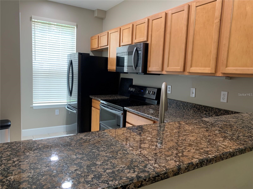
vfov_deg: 53.1
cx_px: 126
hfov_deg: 67.3
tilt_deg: -6.8
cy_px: 94
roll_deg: -1.7
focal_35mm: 26
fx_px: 190
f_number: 1.8
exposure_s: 1/60
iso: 100
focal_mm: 4.25
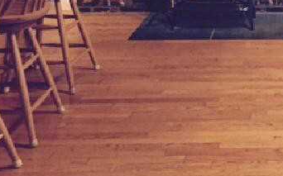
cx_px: 322
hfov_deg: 26.1
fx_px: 555
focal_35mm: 72
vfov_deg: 17.1
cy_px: -46
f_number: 2.2
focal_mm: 4.15
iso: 250
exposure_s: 1/24
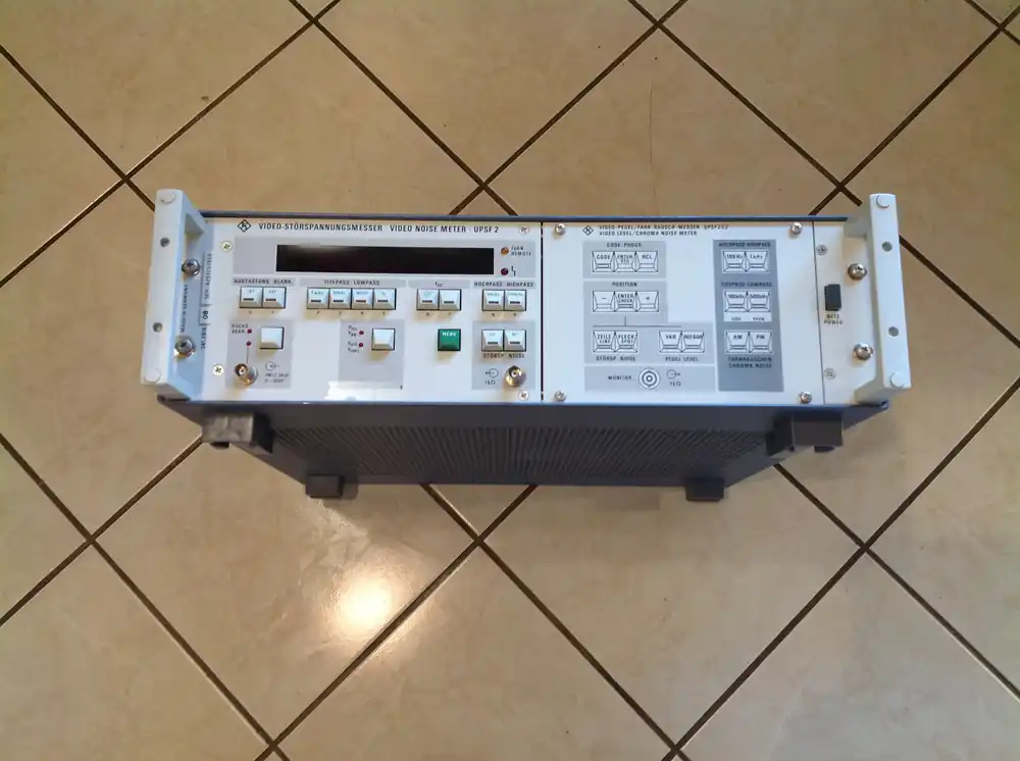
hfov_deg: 52.7
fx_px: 1029
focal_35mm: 35
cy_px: 380
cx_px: 510
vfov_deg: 40.6
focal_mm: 4.28
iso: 125
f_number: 2.4
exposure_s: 1/15
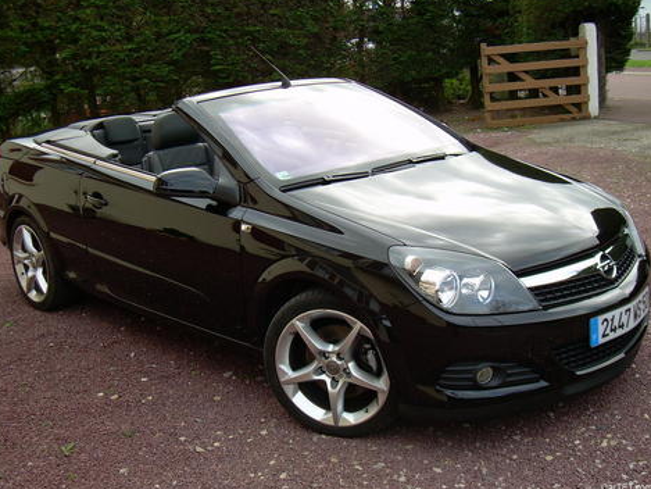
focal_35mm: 45
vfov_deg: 32.2
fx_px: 847
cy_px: 243
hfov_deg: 42.1
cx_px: 323
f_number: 2.9
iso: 50
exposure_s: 1/229
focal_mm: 7.2
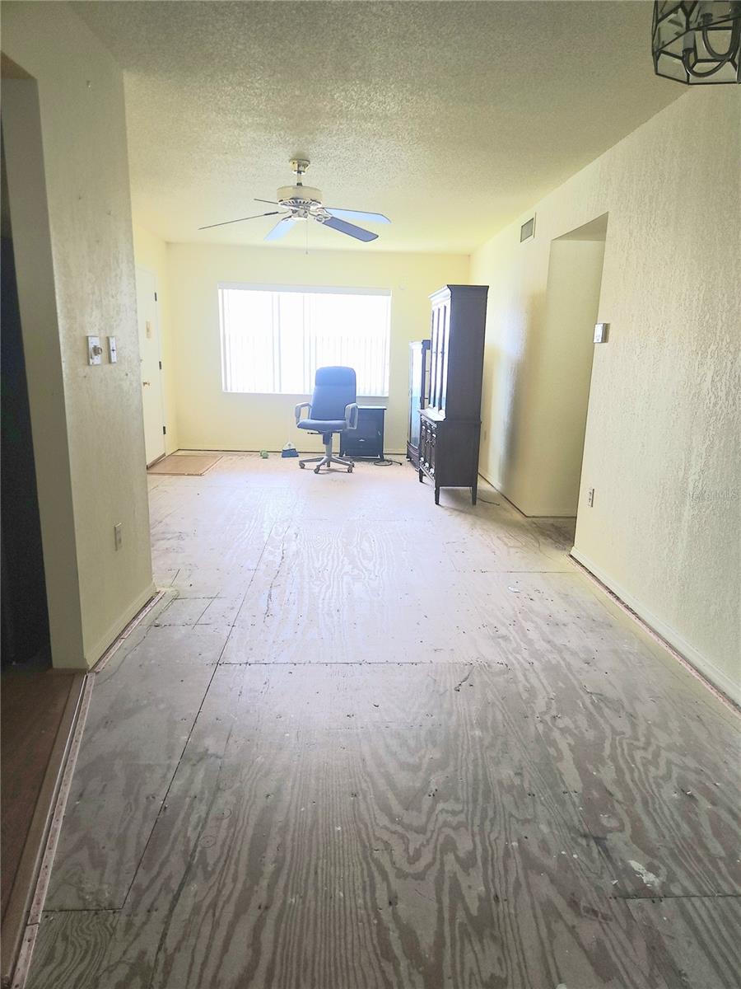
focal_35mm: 23
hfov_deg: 58.9
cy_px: 494
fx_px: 656
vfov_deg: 73.9
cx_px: 370
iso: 80
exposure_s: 1/60.2
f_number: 1.8
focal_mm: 5.4
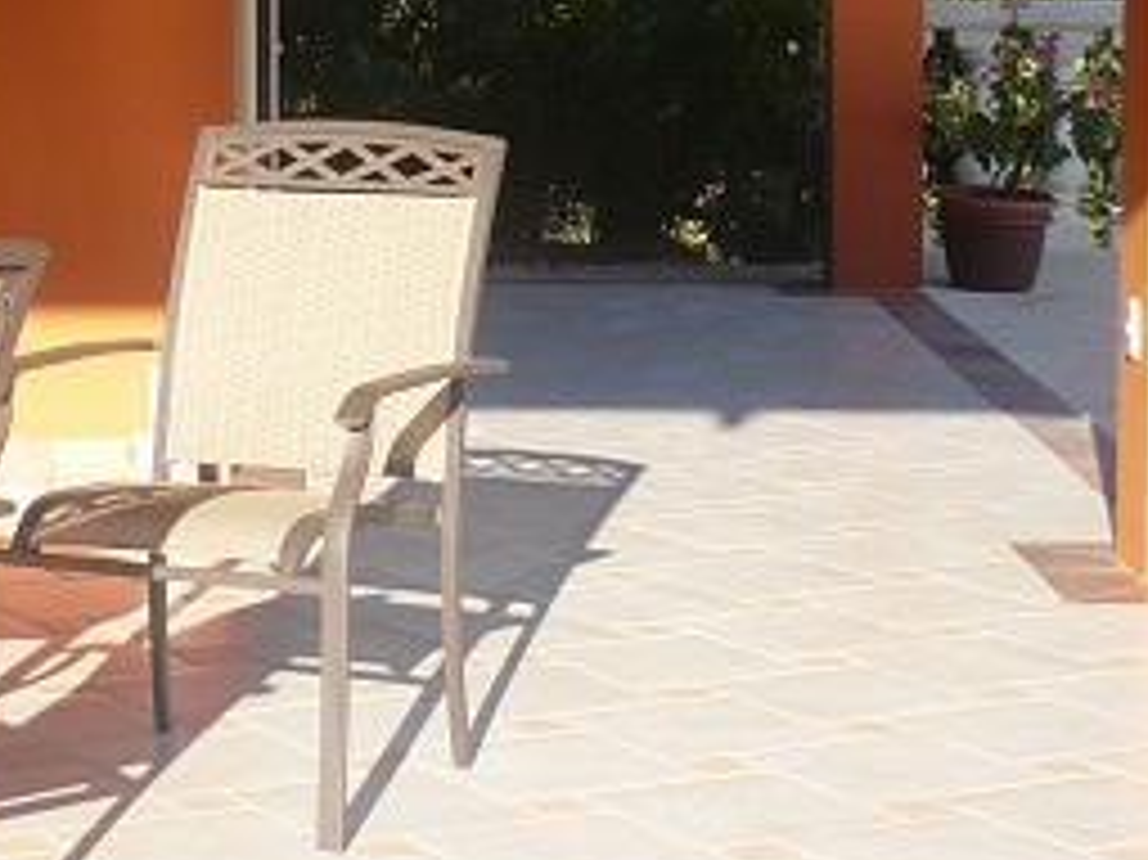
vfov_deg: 12.6
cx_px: 38
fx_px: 3845
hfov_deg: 16.7
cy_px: 50
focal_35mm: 116
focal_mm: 5.8
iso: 100
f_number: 2.8
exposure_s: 1/500
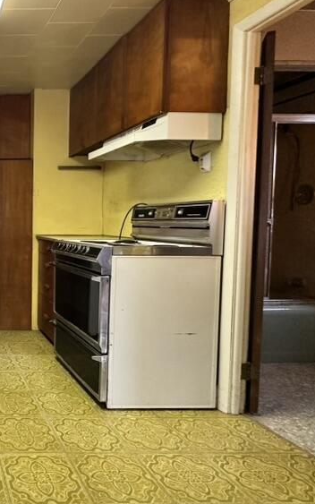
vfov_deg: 68.3
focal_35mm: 27
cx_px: -58
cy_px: 239
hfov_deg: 36.3
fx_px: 371
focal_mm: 2.22
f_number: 2.2
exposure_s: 1/60
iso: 320
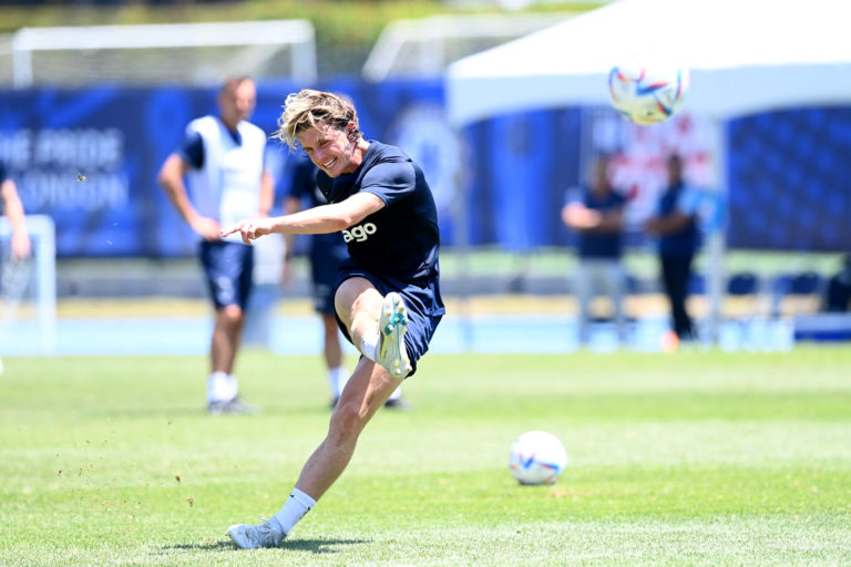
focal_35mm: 400
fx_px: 9455
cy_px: 284
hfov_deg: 5.2
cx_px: 426
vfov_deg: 3.4
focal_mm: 400
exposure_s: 1/1600
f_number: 4
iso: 640
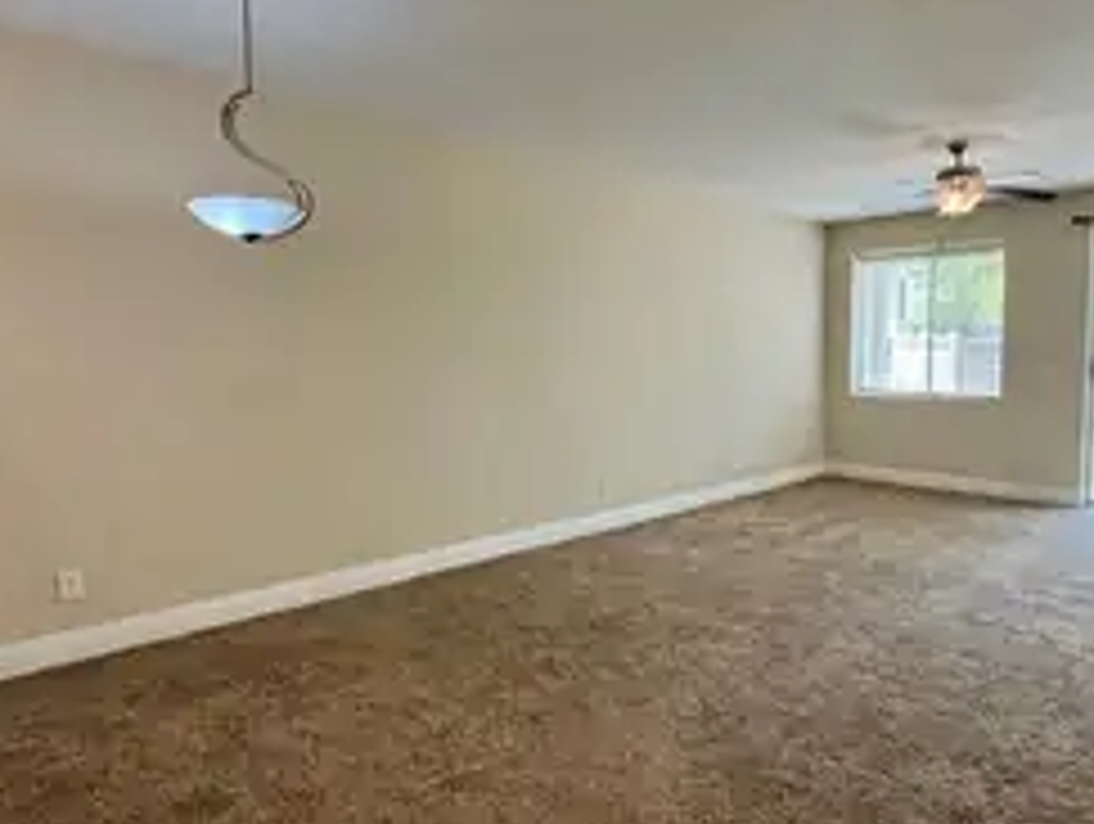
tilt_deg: -4.0
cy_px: 401
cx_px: 626
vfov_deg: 59.0
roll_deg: +0.1
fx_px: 728
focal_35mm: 23
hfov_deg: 73.4
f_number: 2.2
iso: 250
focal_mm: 2.22
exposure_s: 1/120
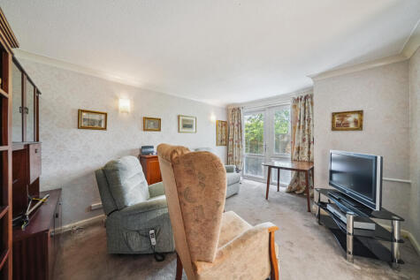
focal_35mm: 12
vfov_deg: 90.0
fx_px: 140
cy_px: 140
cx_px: 210
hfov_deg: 112.6
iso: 1250
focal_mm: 12
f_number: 4
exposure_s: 1/160
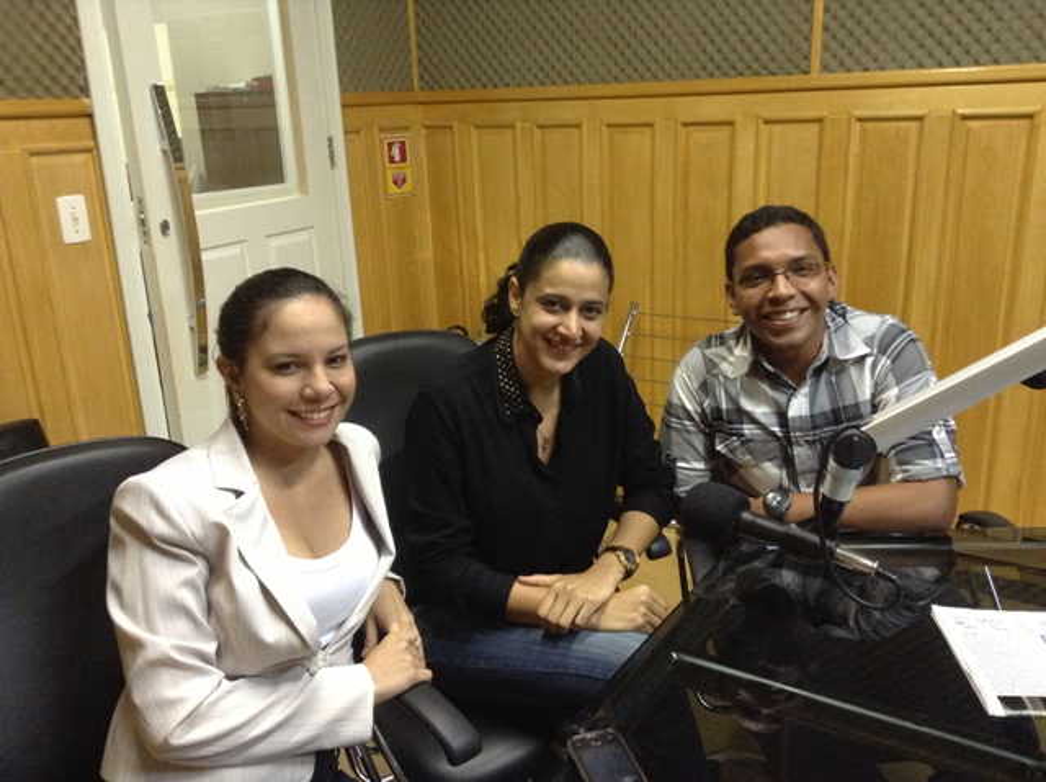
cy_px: 391
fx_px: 996
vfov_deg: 42.8
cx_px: 523
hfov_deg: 55.4
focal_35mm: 33
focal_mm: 3.3
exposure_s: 1/24
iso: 200
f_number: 2.4
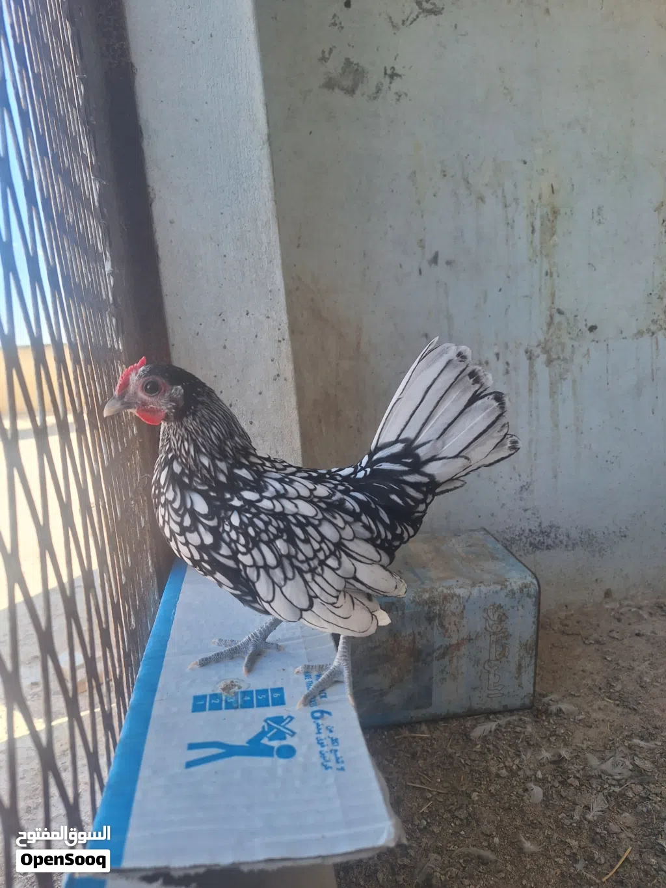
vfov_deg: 73.9
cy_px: 444
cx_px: 333
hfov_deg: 58.9
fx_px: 590
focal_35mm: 23
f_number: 1.8
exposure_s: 1/351
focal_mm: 5.54
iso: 40
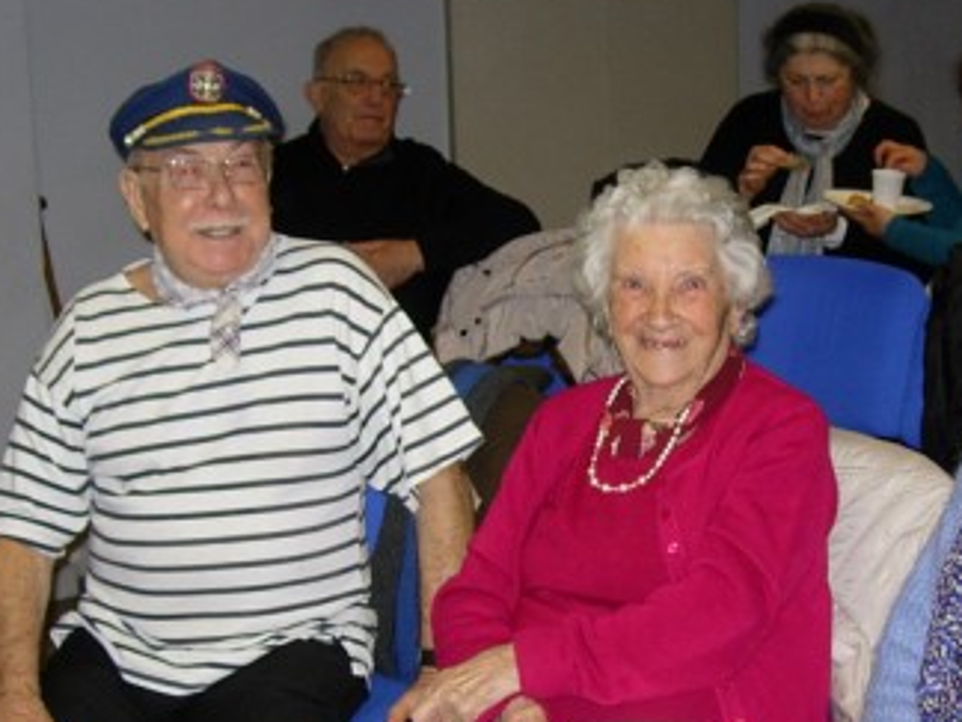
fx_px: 2084
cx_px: 668
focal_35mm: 75
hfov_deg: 25.8
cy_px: 431
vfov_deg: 19.6
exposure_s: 1/64
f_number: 2.8
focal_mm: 7.8
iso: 79
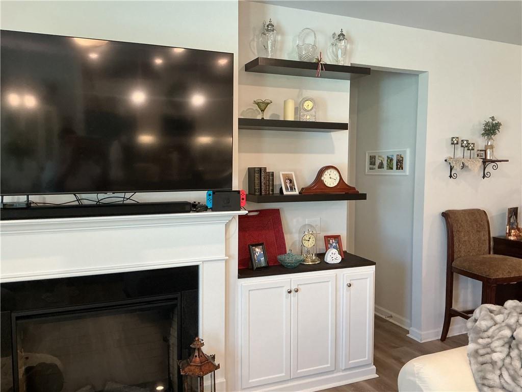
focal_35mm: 29
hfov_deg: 61.7
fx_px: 437
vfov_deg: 48.2
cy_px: 196
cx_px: 261
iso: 160
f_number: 1.8
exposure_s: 1/60
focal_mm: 3
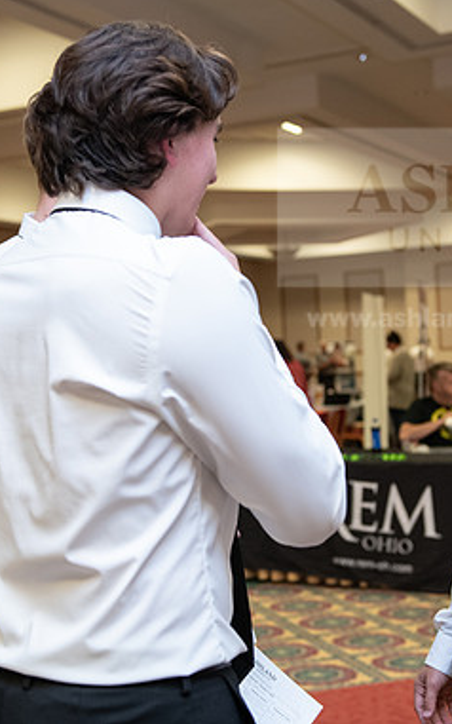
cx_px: 220
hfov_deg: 22.0
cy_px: 358
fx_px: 1163
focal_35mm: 59
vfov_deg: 34.6
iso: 1250
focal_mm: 38
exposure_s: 1/200
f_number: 3.2
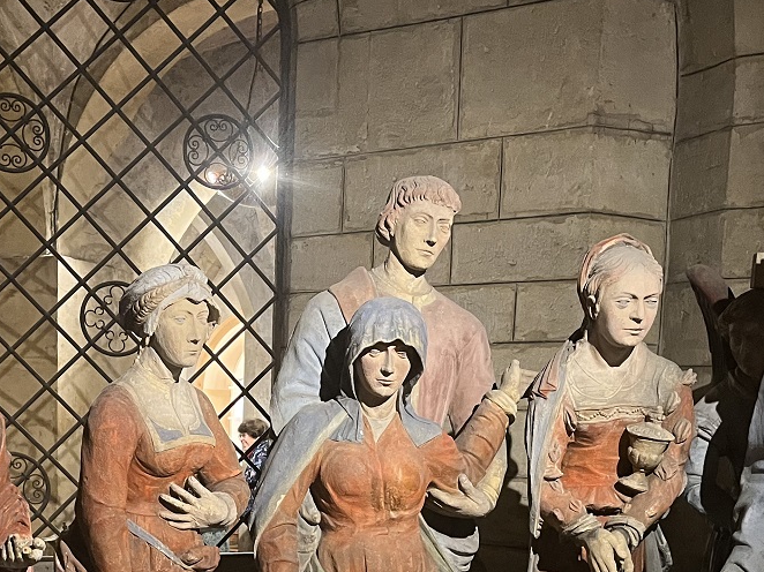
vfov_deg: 25.6
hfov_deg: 34.7
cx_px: 269
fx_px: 1213
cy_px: 522
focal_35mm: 55
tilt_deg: -5.9
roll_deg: -1.4
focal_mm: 5.1
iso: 400
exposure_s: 1/33
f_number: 1.6
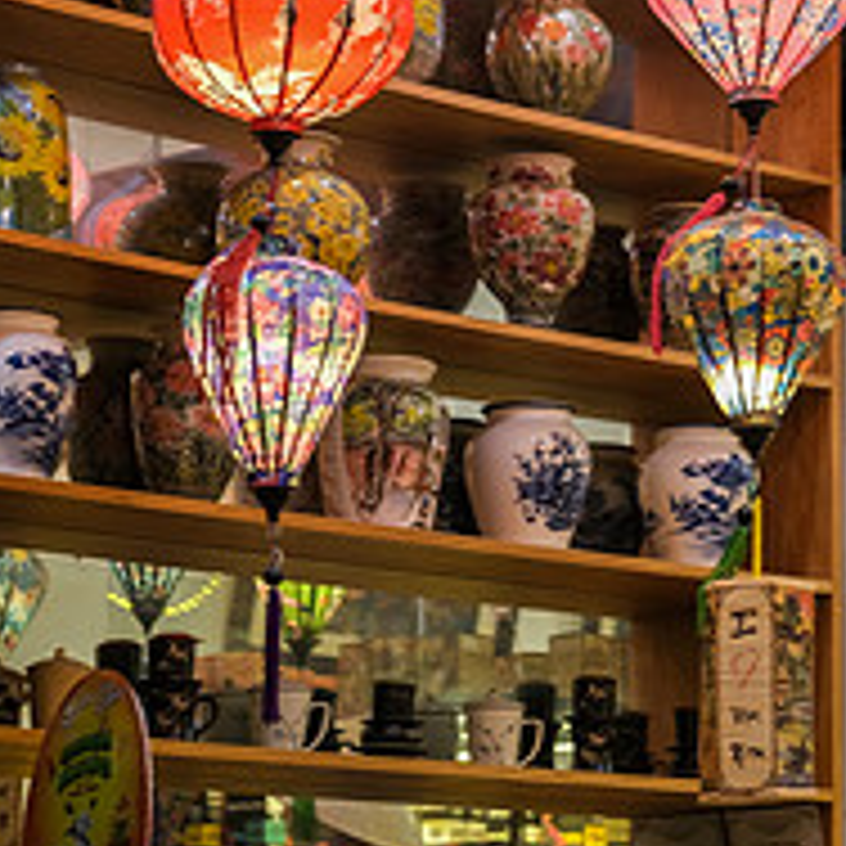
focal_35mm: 139
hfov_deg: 12.3
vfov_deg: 12.6
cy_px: 376
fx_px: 3843
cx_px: 936
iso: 160
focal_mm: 35
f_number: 2
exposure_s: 1/75
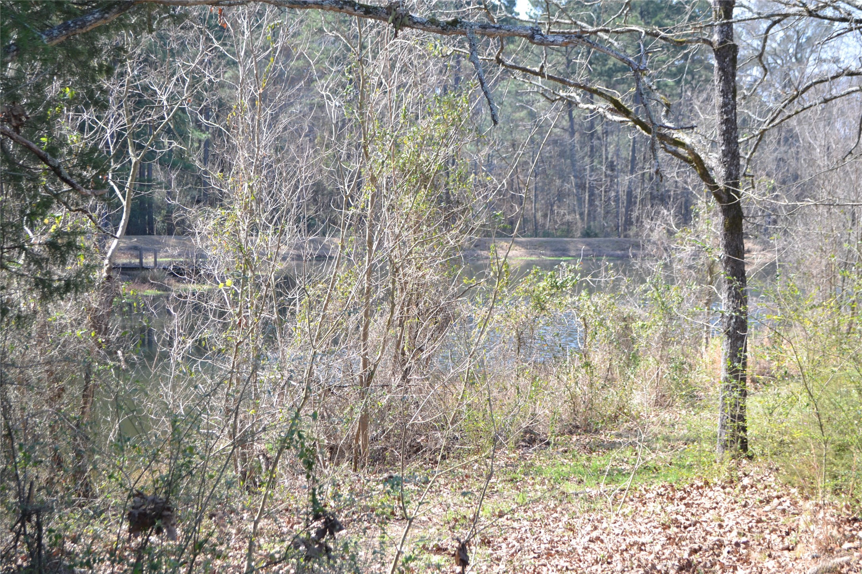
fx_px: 1365
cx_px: 431
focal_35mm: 57
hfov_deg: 35.1
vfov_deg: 23.8
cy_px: 287
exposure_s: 1/125
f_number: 5.6
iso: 140
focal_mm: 38
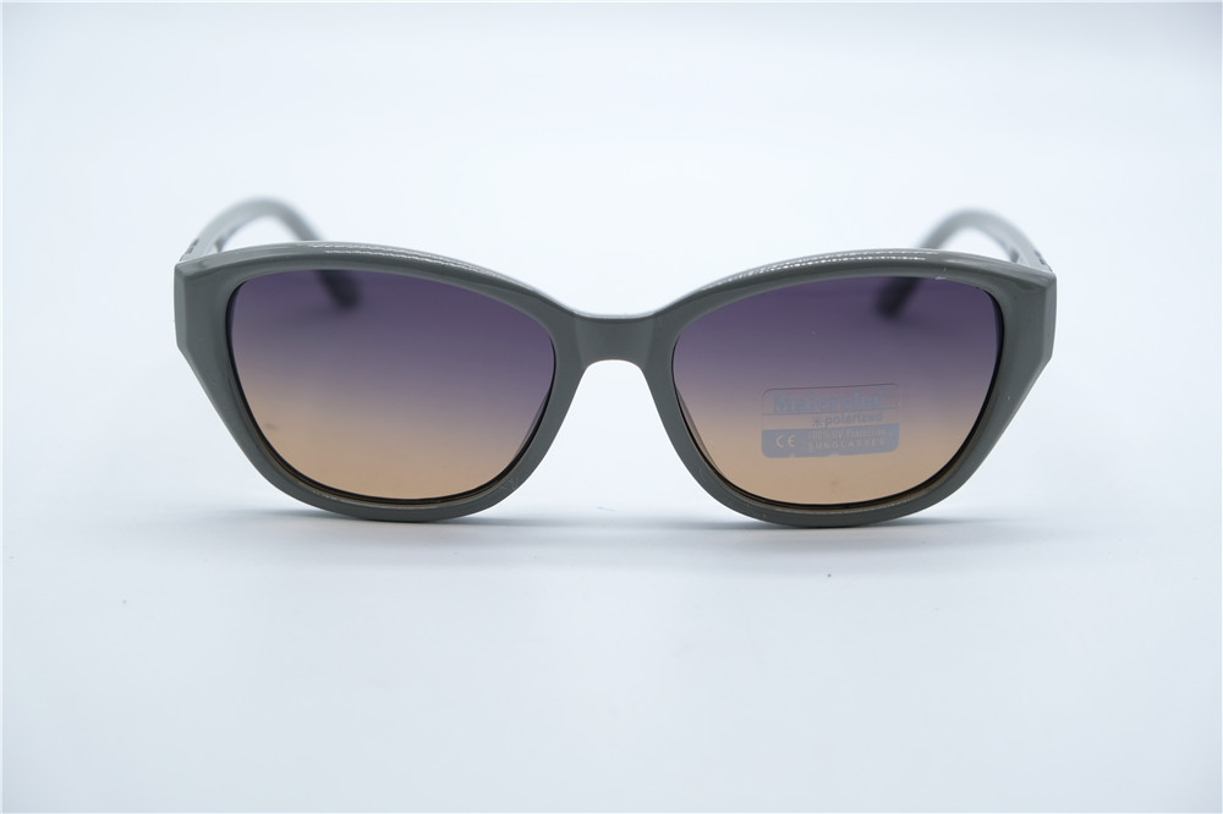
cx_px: 612
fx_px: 2343
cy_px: 407
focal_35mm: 69
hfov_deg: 29.3
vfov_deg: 19.7
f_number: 5
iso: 160
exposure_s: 1/240
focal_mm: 46.3
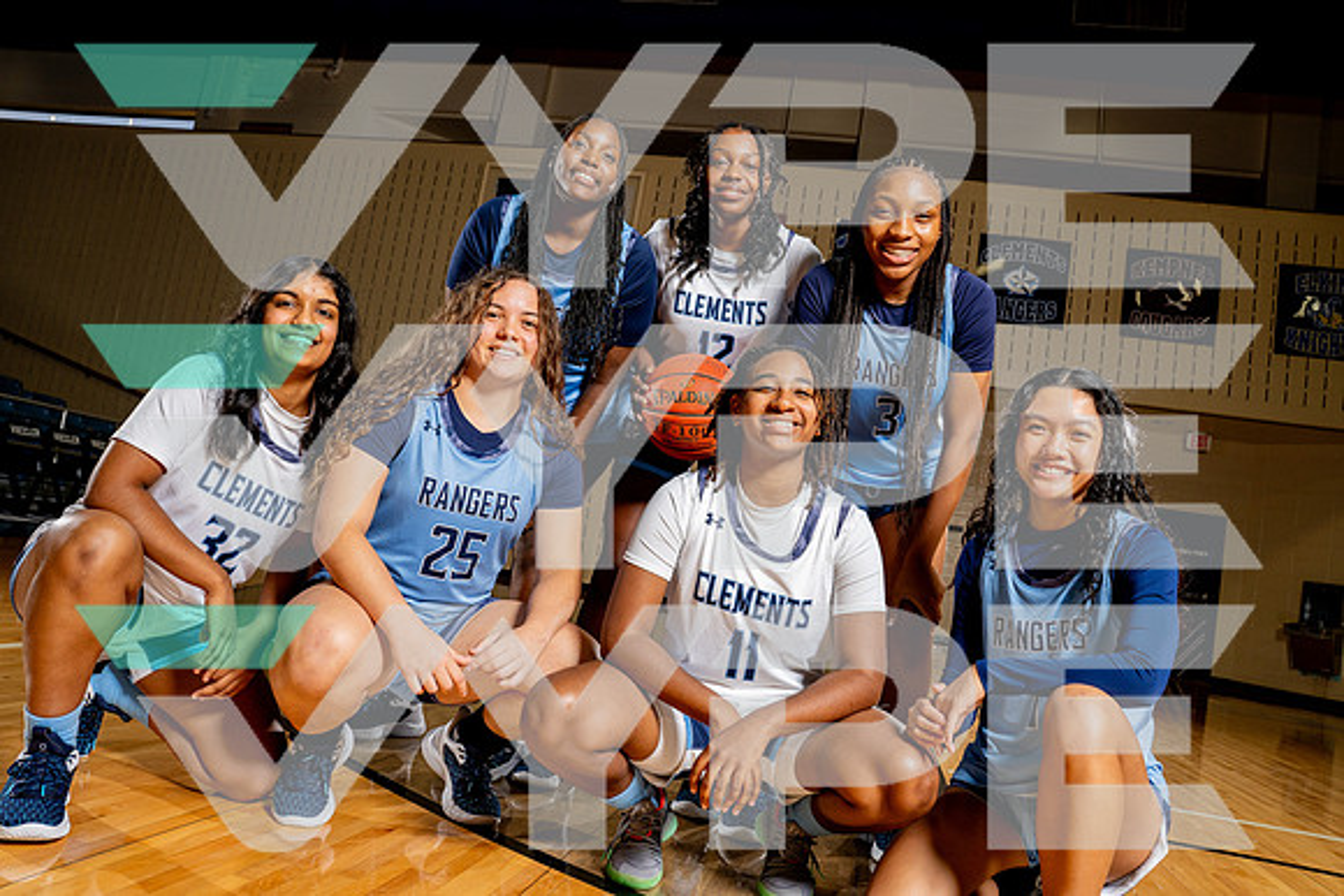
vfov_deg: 48.0
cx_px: 672
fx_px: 1008
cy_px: 448
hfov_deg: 67.4
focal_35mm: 27
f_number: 6.3
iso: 400
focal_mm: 27
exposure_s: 1/250
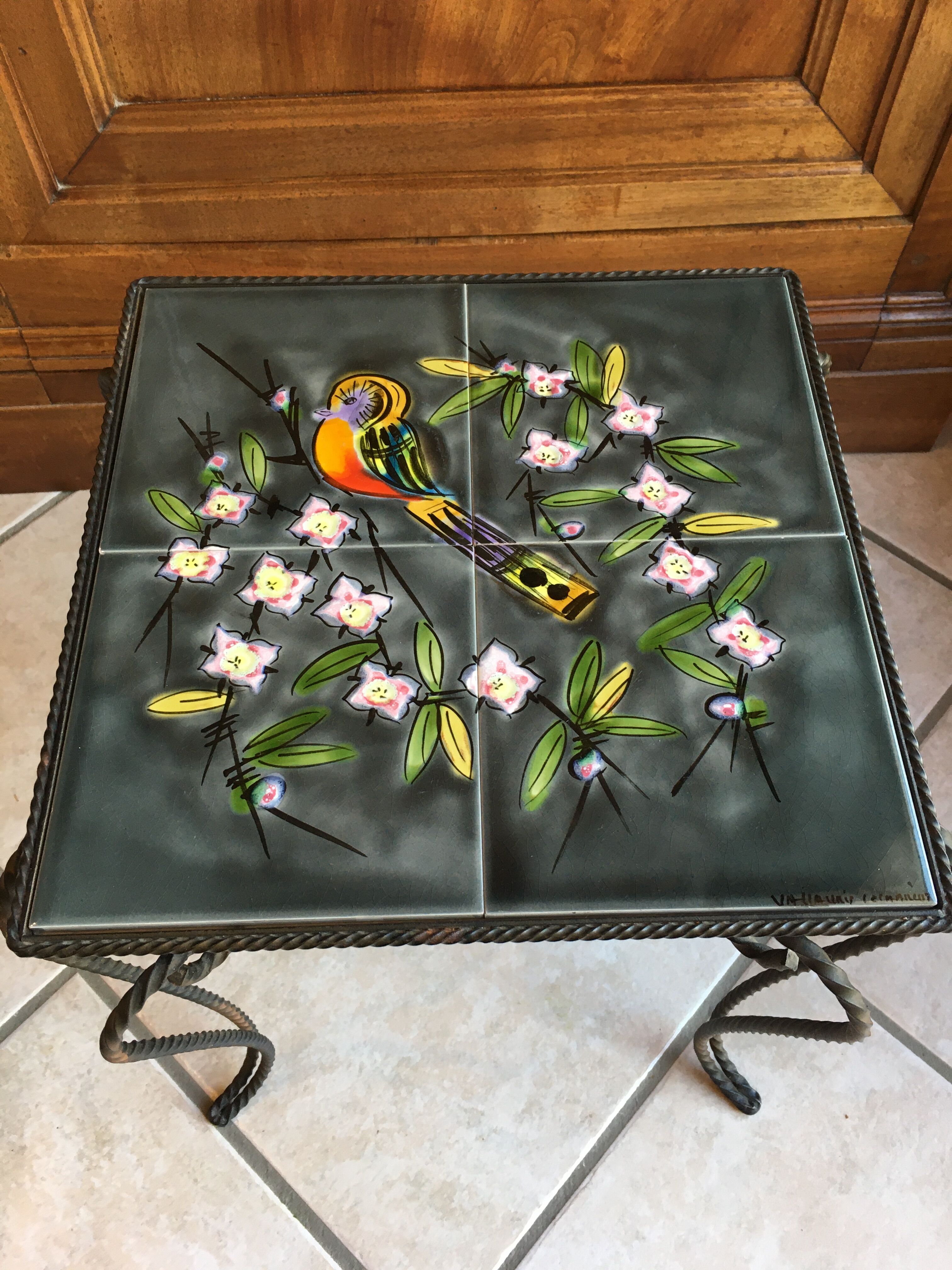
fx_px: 1063
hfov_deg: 48.2
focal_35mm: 29
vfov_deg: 61.7
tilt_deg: -58.8
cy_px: 635
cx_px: 476
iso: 40
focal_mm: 4.15
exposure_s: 1/33
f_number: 2.2
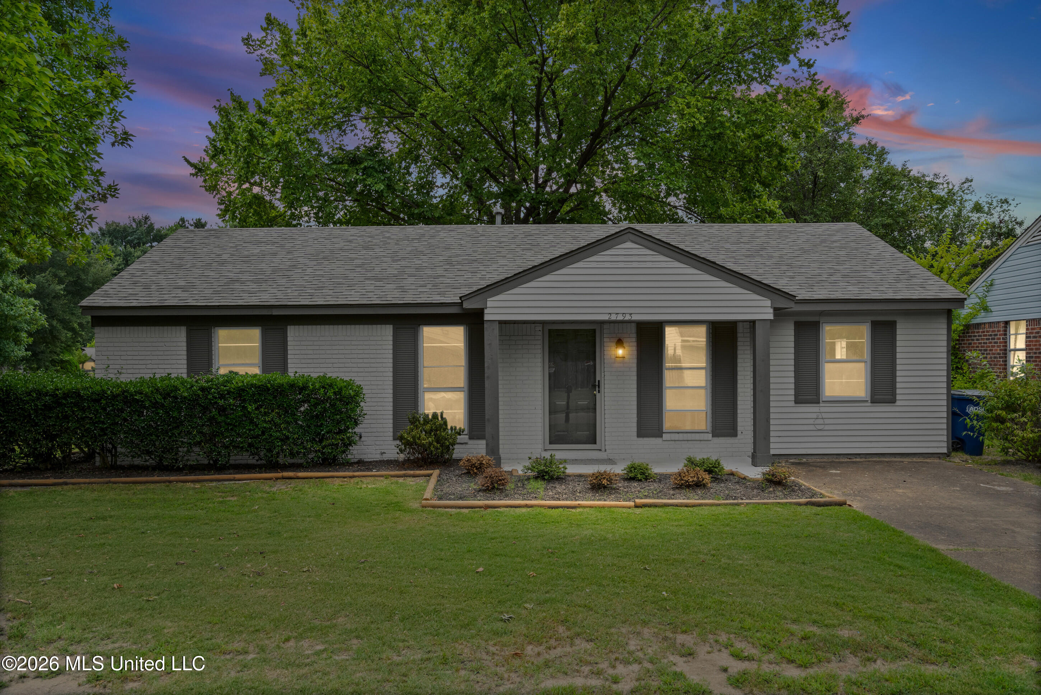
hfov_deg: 61.9
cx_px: 520
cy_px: 348
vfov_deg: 43.6
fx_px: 868
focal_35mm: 30
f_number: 9.5
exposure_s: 1/250
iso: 1000
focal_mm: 30
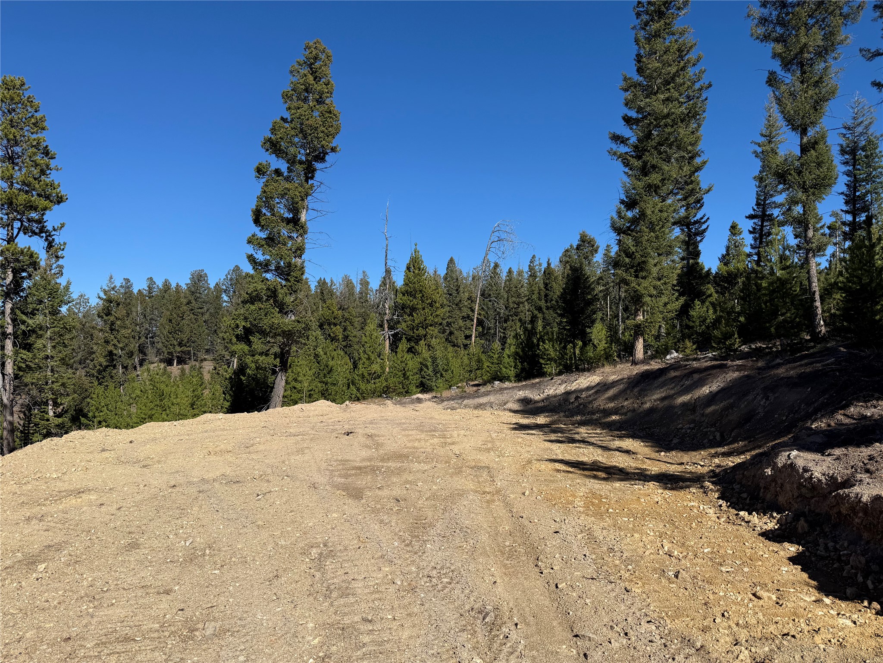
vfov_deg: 56.8
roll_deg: -0.6
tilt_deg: +1.3
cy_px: 332
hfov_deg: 71.6
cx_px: 442
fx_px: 612
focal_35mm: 24
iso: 80
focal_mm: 6.76
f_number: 1.78
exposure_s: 1/5714
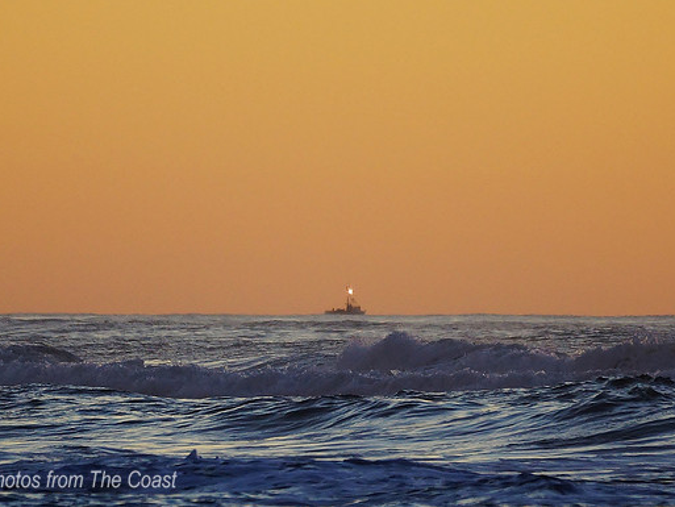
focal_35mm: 489
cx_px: 345
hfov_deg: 4.1
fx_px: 9538
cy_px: 254
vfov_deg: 3.0
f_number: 5.6
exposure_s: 1/500
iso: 320
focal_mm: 300
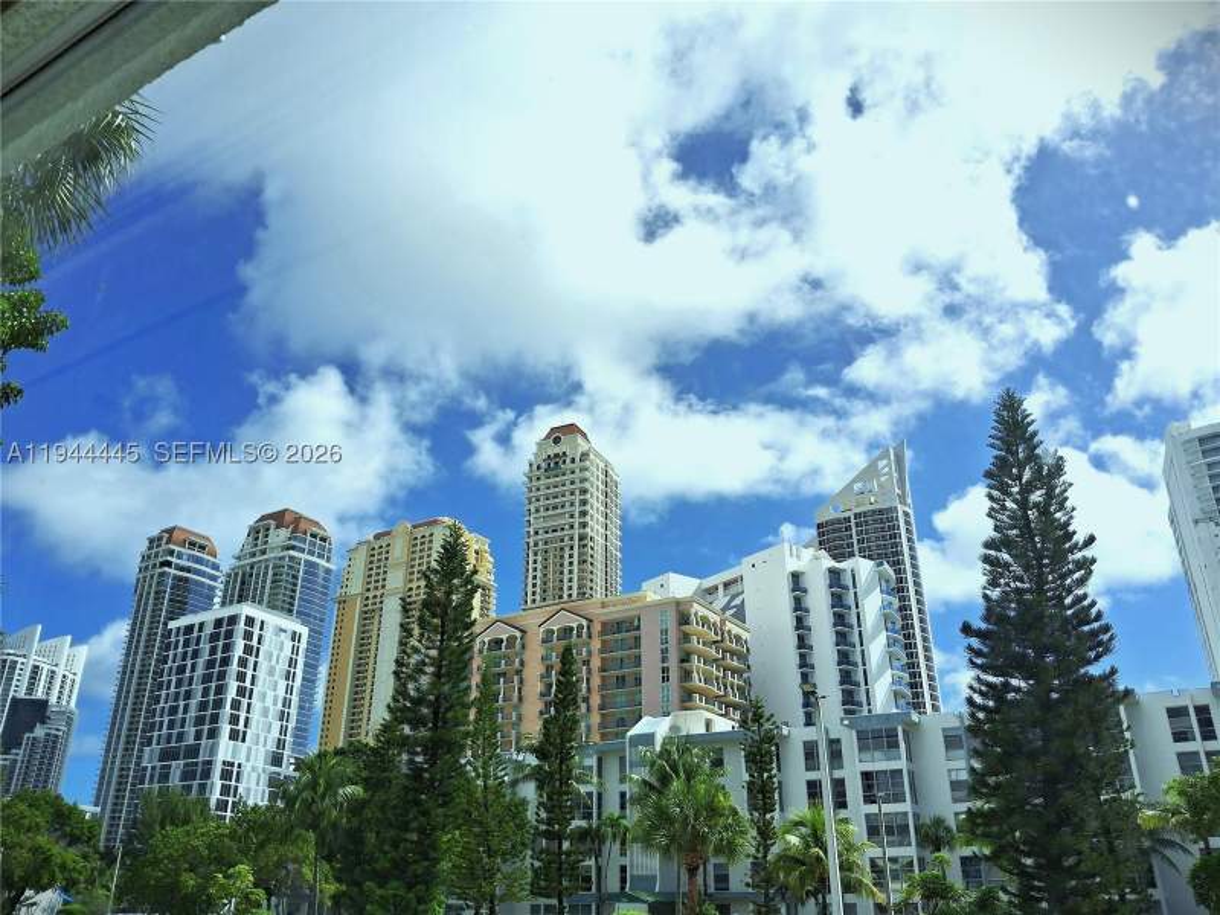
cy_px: 458
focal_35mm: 26
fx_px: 916
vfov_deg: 53.1
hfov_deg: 67.3
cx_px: 610
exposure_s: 1/1276
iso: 25
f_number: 1.8
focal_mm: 3.98
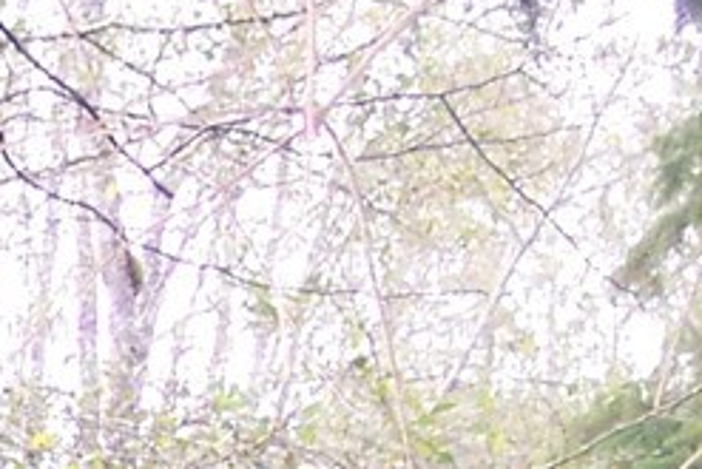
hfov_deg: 12.1
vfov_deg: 7.8
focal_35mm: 167
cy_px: 992
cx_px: -28
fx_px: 3258
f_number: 2.8
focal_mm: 8
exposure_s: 1/60
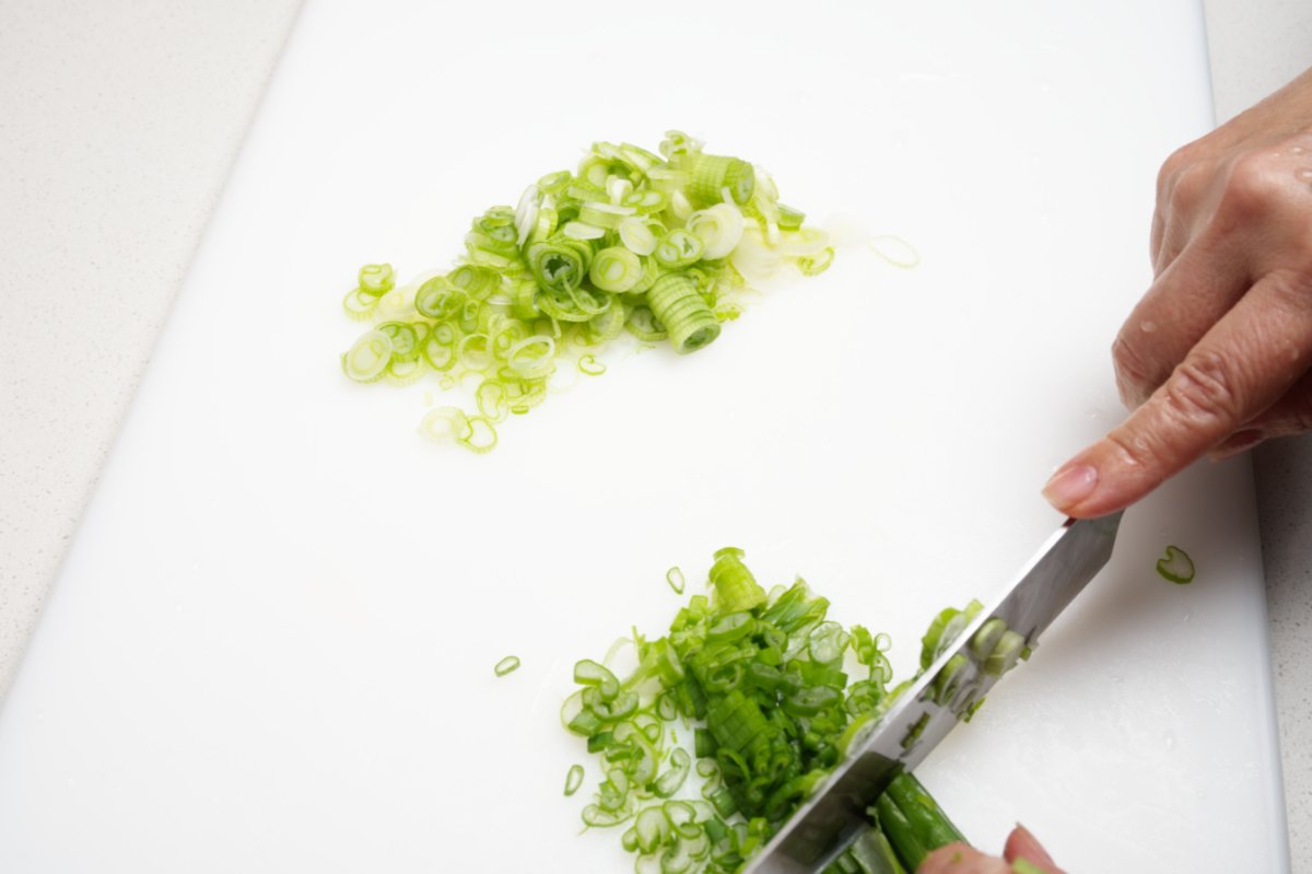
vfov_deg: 33.4
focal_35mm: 40
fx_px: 1457
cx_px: 656
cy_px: 437
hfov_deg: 48.5
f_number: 10
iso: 100
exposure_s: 1/80
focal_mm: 40
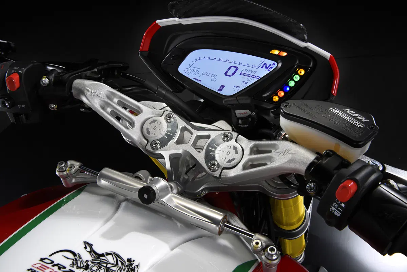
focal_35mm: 36
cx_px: 204
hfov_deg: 53.1
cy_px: 136
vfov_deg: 36.9
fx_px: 407
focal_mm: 36
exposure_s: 1/4
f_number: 5.6
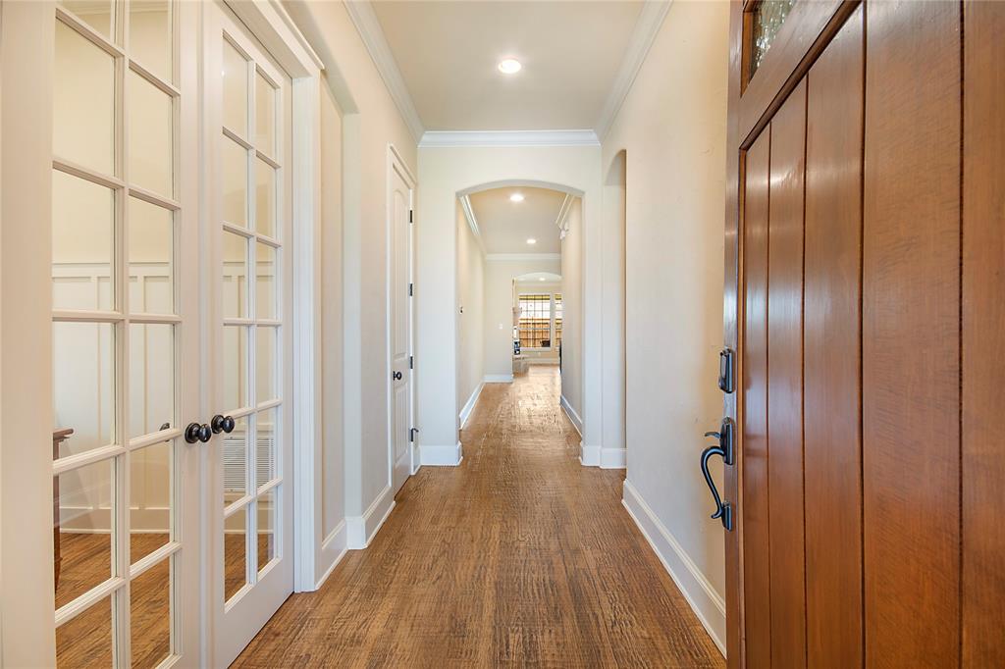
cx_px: 502
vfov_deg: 77.3
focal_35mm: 15
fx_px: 419
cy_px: 334
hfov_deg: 100.4
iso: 100
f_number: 8
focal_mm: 10
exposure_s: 1/5
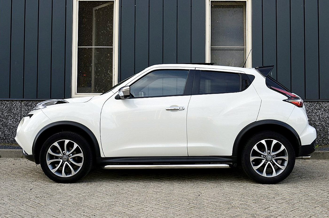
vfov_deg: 31.8
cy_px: 109
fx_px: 383
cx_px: 164
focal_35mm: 42
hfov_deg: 46.4
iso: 400
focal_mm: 28
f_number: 10
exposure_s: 1/200
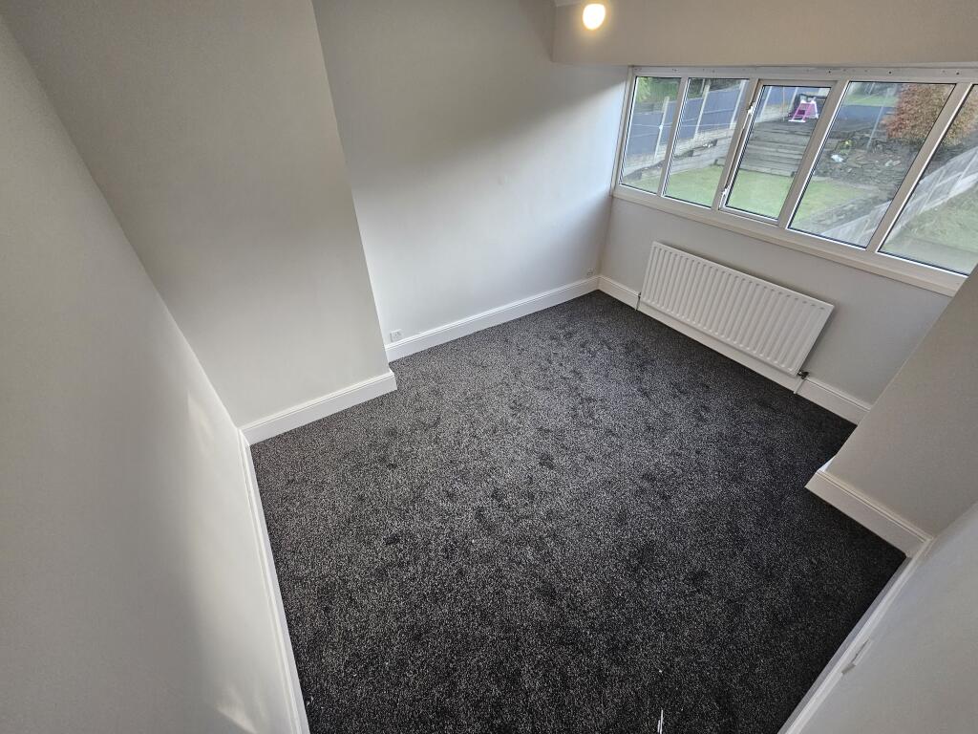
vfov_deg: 89.9
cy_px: 367
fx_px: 367
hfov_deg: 106.2
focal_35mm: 13
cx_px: 489
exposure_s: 1/50
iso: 100
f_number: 2.2
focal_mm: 2.2
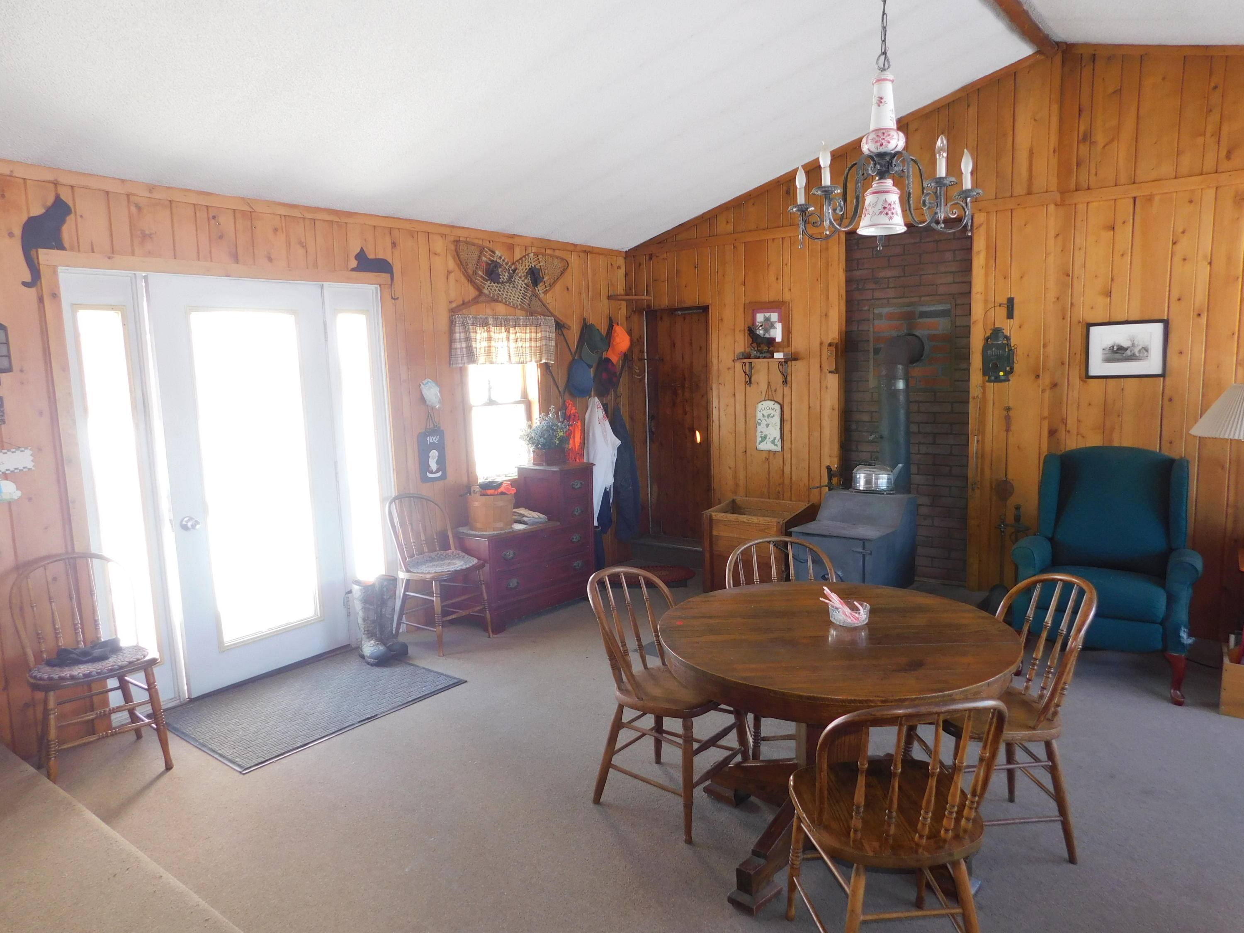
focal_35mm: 23
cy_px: 466
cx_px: 622
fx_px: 827
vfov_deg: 58.9
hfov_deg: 73.9
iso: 125
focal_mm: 4
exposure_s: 1/30
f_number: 3
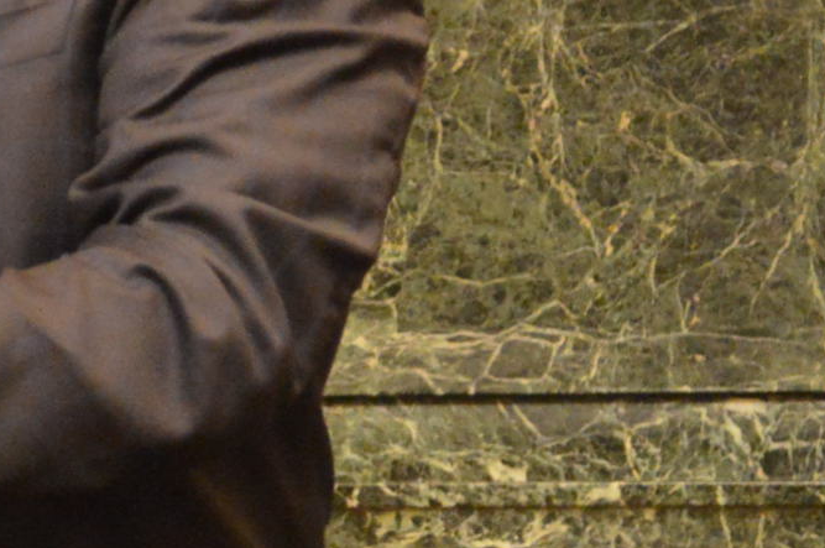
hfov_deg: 3.7
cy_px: 158
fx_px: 12703
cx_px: -566
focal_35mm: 555
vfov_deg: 2.5
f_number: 4
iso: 3200
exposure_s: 1/15
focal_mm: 82
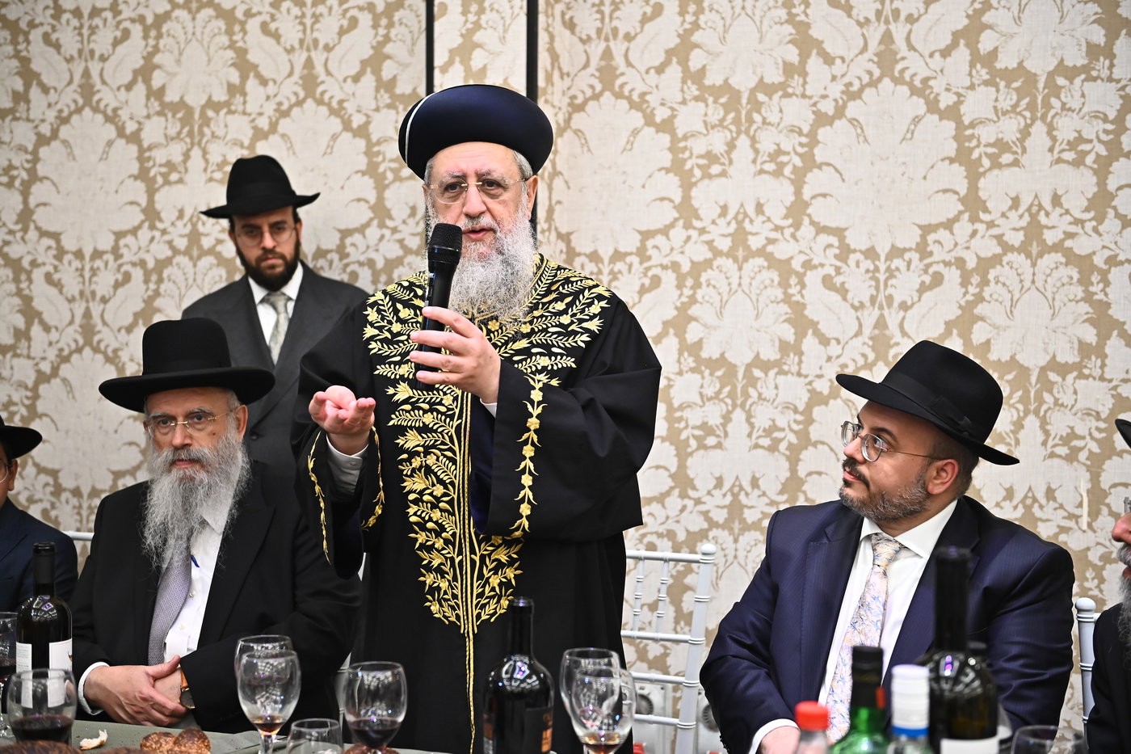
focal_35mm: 56
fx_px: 1759
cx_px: 566
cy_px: 377
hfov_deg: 35.6
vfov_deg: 24.2
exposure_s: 1/200
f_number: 3.2
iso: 2500
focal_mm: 56
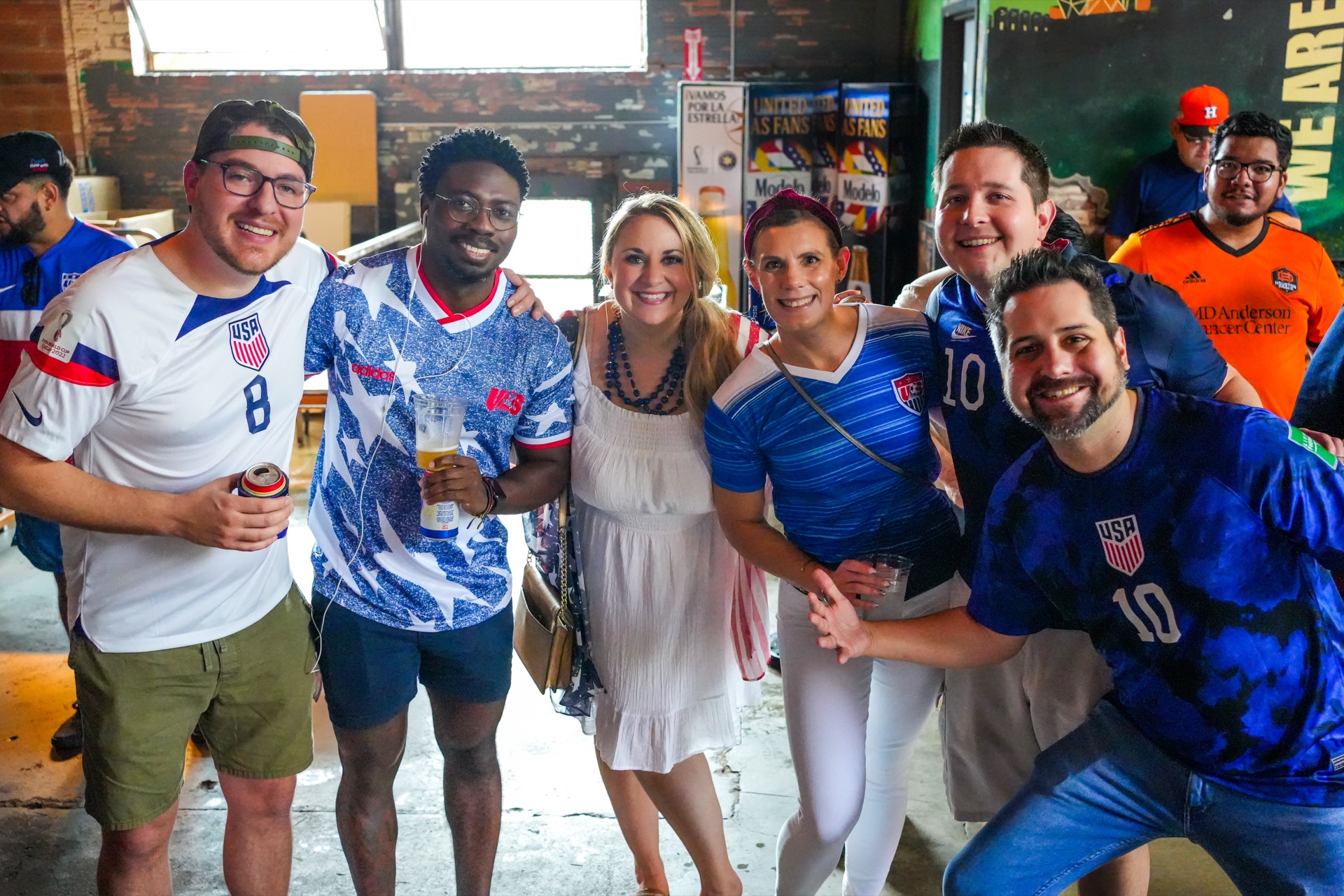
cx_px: 672
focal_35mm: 35
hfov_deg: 54.4
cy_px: 448
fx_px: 1307
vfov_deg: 37.9
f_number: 4
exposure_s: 1/250
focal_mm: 35
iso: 12800
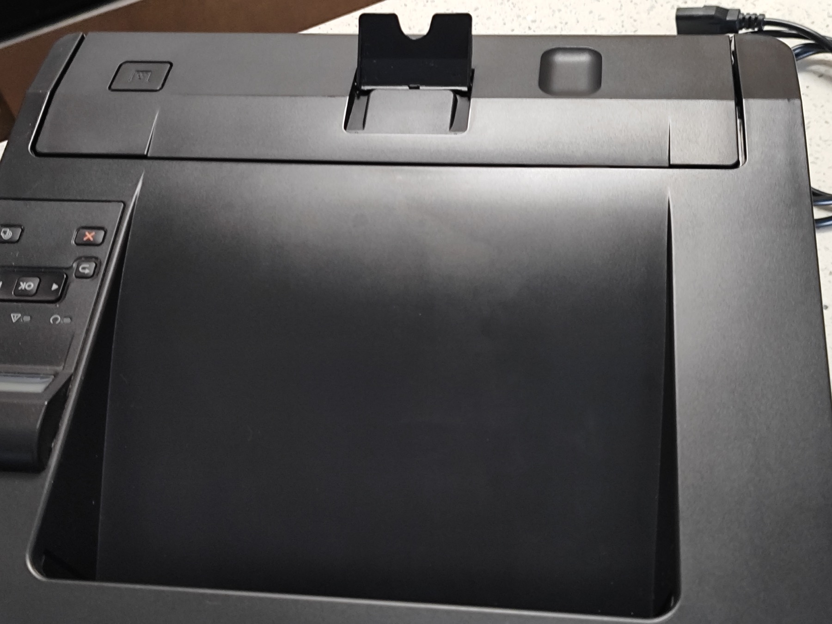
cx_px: 416
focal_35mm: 24
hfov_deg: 71.6
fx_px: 577
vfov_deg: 56.8
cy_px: 312
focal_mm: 5.89
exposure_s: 1/60
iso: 735
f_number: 1.89
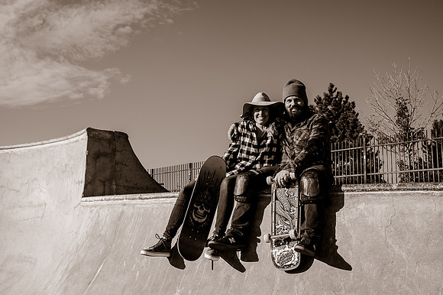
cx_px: 222
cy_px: 148
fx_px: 471
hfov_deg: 50.4
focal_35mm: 38
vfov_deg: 34.8
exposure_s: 1/640
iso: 200
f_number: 8
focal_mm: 38
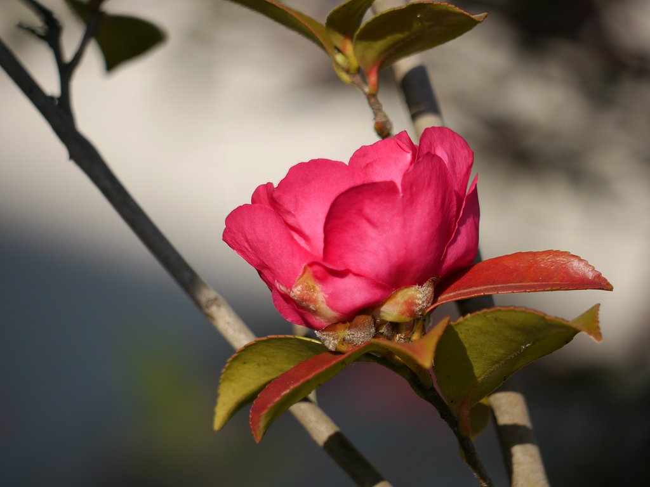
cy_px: 244
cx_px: 325
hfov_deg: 5.0
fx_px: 7511
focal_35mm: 400
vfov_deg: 3.7
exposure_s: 1/500
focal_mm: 200
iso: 100
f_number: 5.6
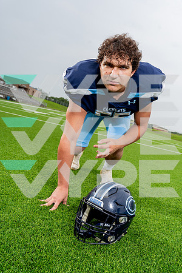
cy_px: 136
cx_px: 91
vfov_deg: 61.9
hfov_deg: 43.6
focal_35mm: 30
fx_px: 227
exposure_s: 1/250
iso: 160
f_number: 6.3
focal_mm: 30
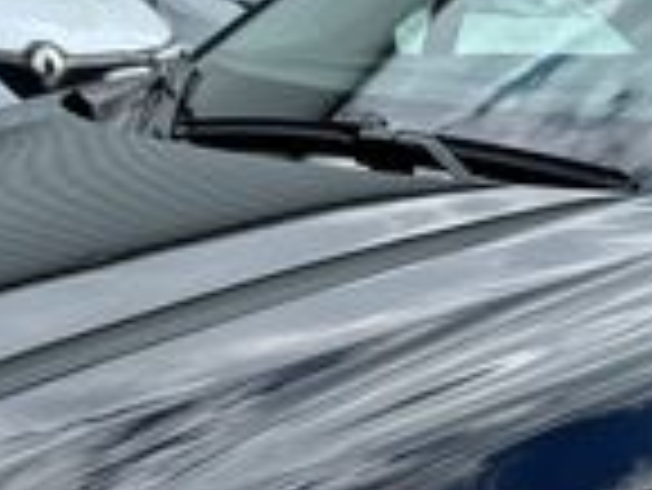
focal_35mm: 132
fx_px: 2488
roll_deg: -3.8
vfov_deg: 10.8
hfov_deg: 14.4
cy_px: 751
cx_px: 823
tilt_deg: -14.5
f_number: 1.78
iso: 80
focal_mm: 6.76
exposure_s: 1/1560
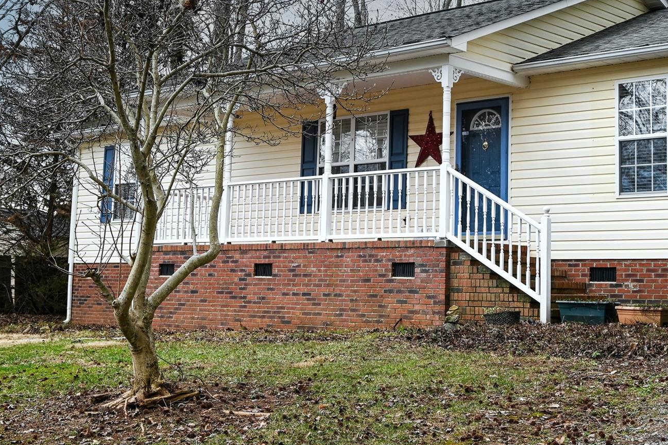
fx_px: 1113
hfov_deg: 33.4
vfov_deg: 22.5
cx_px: 367
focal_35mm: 60
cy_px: 143
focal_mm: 38
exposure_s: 1/250
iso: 200
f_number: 5.3
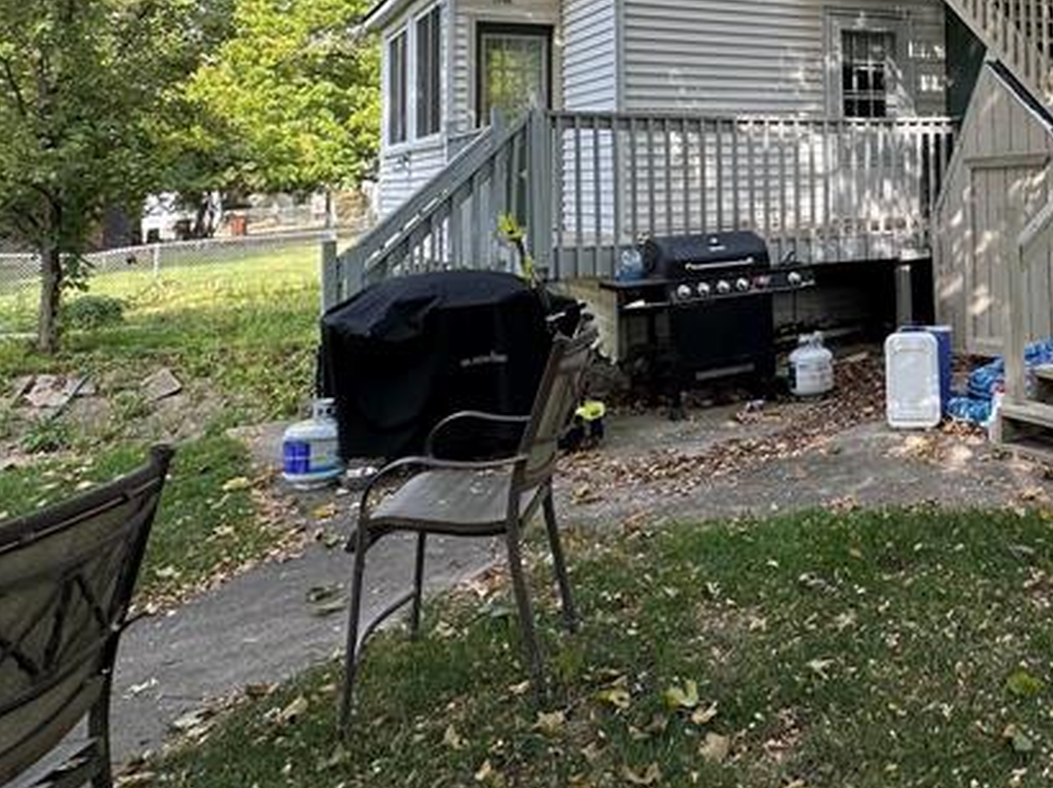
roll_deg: +1.3
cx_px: 943
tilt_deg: +4.0
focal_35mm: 35
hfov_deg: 47.5
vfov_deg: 38.4
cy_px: 108
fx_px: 1064
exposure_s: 1/203
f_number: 2.2
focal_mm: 2.22
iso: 40
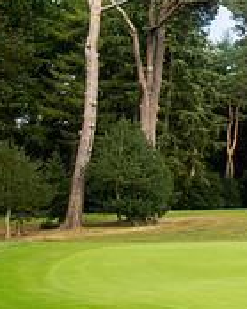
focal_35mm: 69
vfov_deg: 27.5
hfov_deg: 16.4
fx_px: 631
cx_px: 505
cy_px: 123
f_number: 6.3
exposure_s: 1/1000
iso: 500
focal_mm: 22
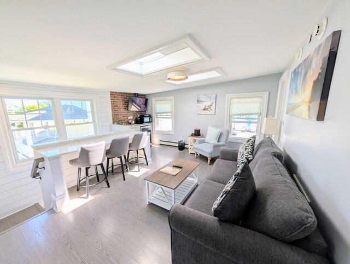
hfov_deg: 110.5
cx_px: 175
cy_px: 132
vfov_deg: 94.6
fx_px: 122
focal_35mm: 12
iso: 63
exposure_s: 1/500
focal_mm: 2.02
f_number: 1.7
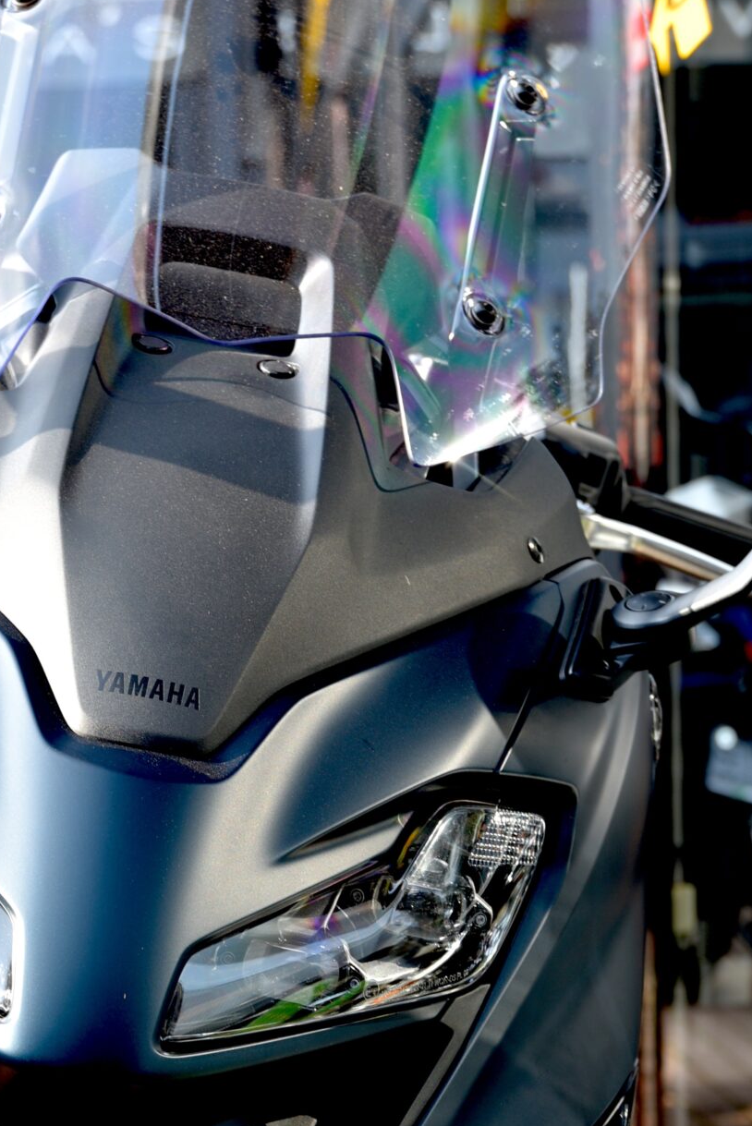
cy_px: 1011
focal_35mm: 105
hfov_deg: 13.0
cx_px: 158
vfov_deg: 19.1
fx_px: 3286
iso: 100
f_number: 5
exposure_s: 1/100
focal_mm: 50
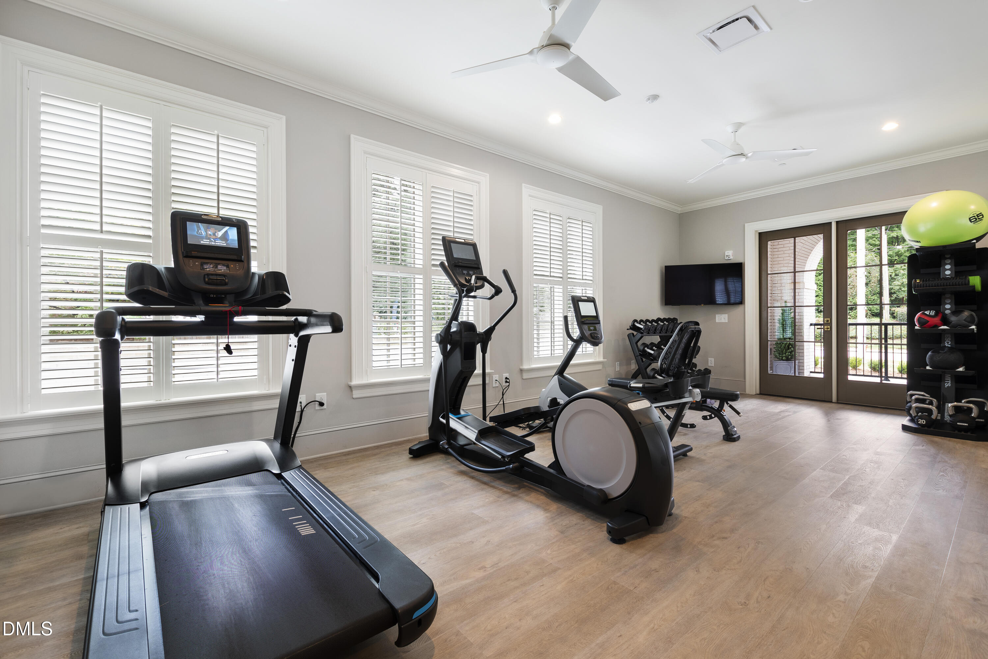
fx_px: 412
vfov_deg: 77.3
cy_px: 330
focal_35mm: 15
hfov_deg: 100.4
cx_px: 494
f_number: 7.1
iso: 100
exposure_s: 1
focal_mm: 10
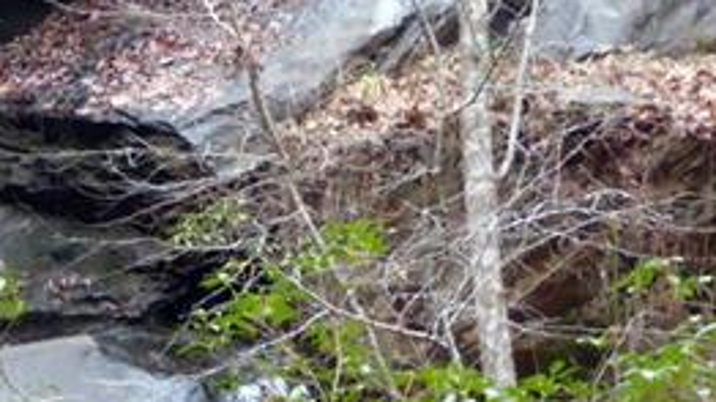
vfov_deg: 3.3
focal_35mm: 365
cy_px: 238
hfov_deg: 5.9
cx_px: 60
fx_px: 6925
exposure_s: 1/125
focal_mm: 19
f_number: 5.1
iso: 640
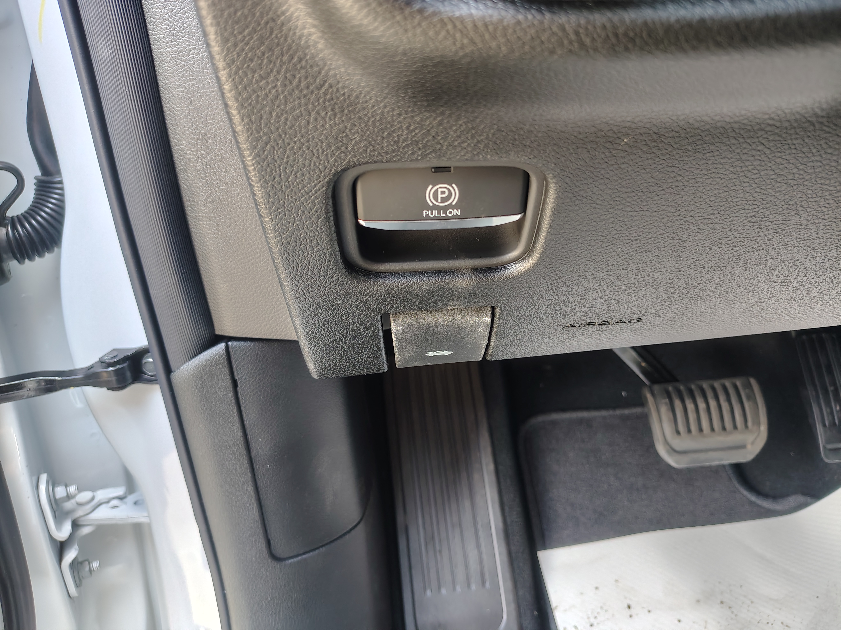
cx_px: 420
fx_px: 583
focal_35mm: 24
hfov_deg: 71.6
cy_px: 315
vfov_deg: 56.8
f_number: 1.8
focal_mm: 5.56
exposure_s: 1/71.5
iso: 800
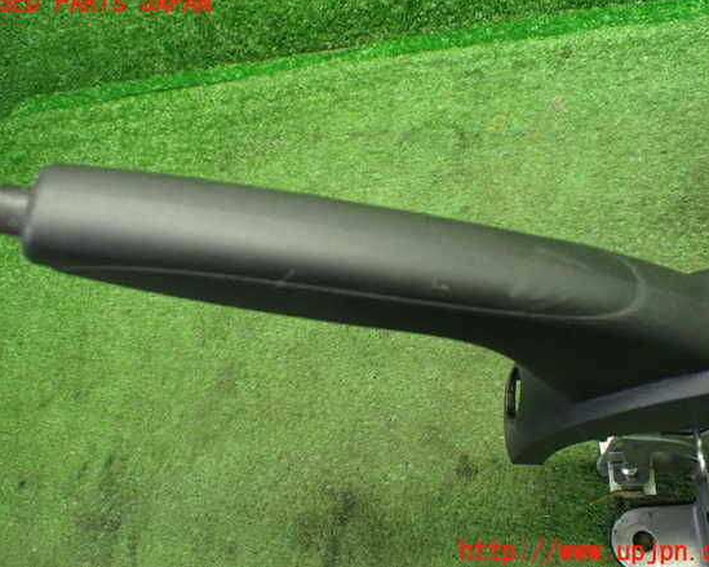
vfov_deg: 45.8
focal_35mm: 32
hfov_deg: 55.7
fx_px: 671
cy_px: 278
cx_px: 364
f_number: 2.3
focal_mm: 5.4
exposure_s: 1/80
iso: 800
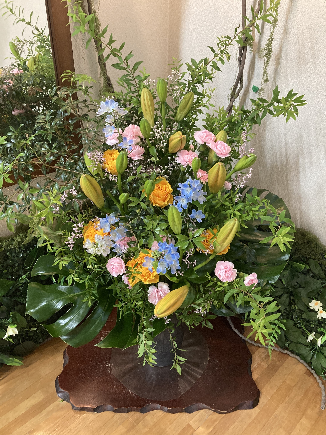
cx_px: 163
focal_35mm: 28
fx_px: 352
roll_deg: -2.9
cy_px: 218
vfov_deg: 63.4
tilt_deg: -30.3
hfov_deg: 49.7
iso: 250
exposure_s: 1/40
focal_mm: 4
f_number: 1.8
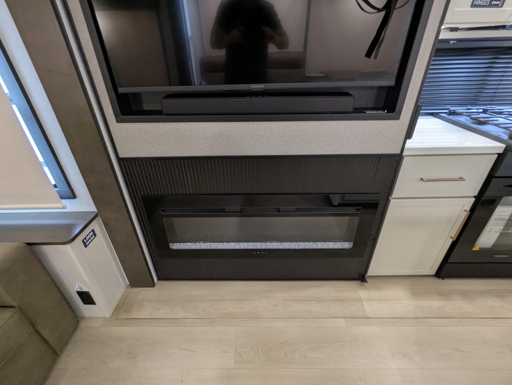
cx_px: 256
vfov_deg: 78.2
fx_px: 237
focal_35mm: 16
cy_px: 192
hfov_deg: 94.4
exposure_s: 1/28.4
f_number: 2.2
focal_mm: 2.35
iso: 159
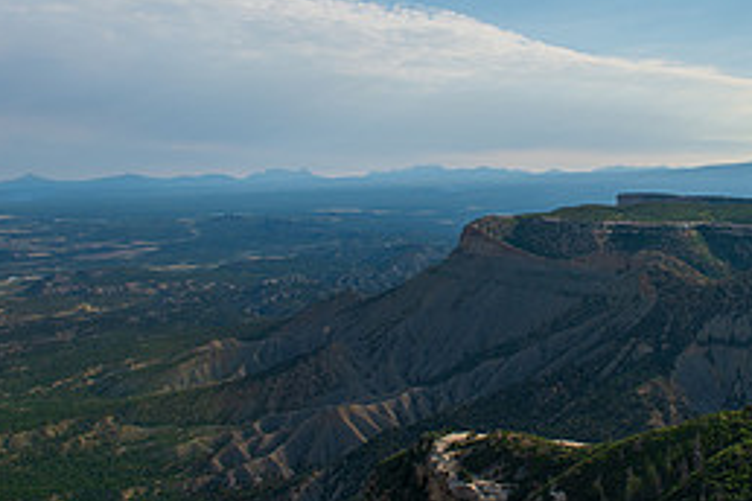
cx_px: 574
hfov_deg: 35.9
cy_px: 166
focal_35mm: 54
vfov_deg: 24.9
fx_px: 1128
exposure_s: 1/250
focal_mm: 24
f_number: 14
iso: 100
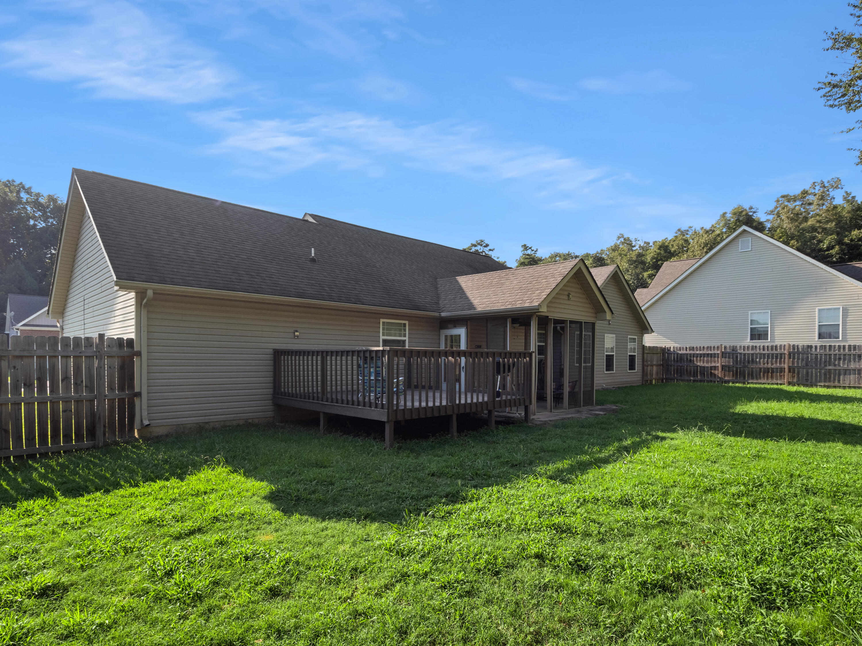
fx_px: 448
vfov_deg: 71.6
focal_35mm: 18
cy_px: 323
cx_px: 431
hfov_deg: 87.8
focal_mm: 9
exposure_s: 1/250
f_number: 7.1
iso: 400
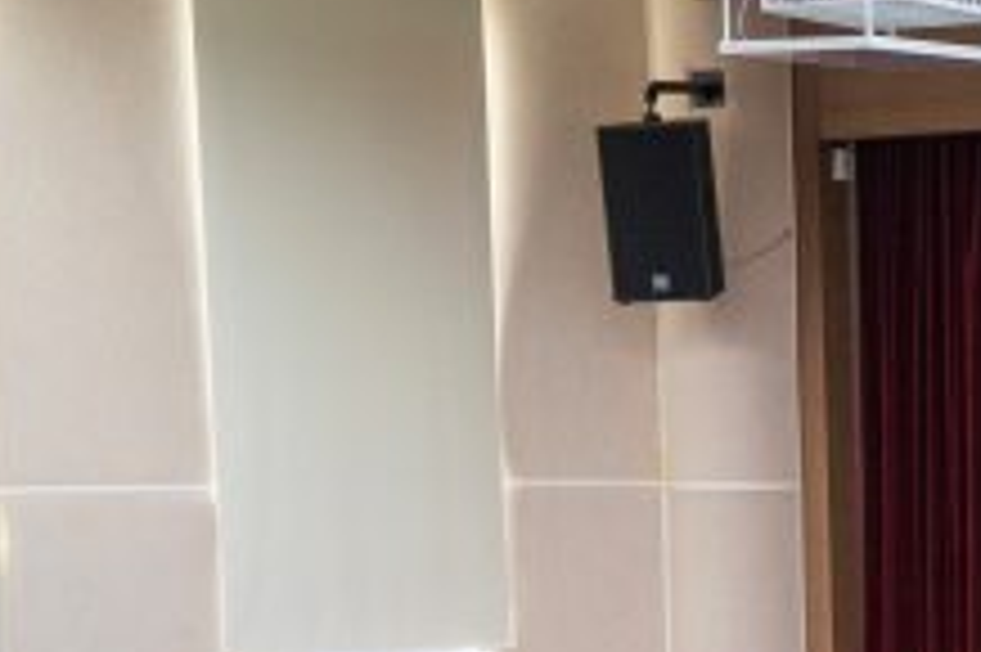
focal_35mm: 119
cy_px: 719
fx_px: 3240
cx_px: 1575
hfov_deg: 15.5
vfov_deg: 11.3
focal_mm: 36
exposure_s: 1/60
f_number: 6.3
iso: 1600
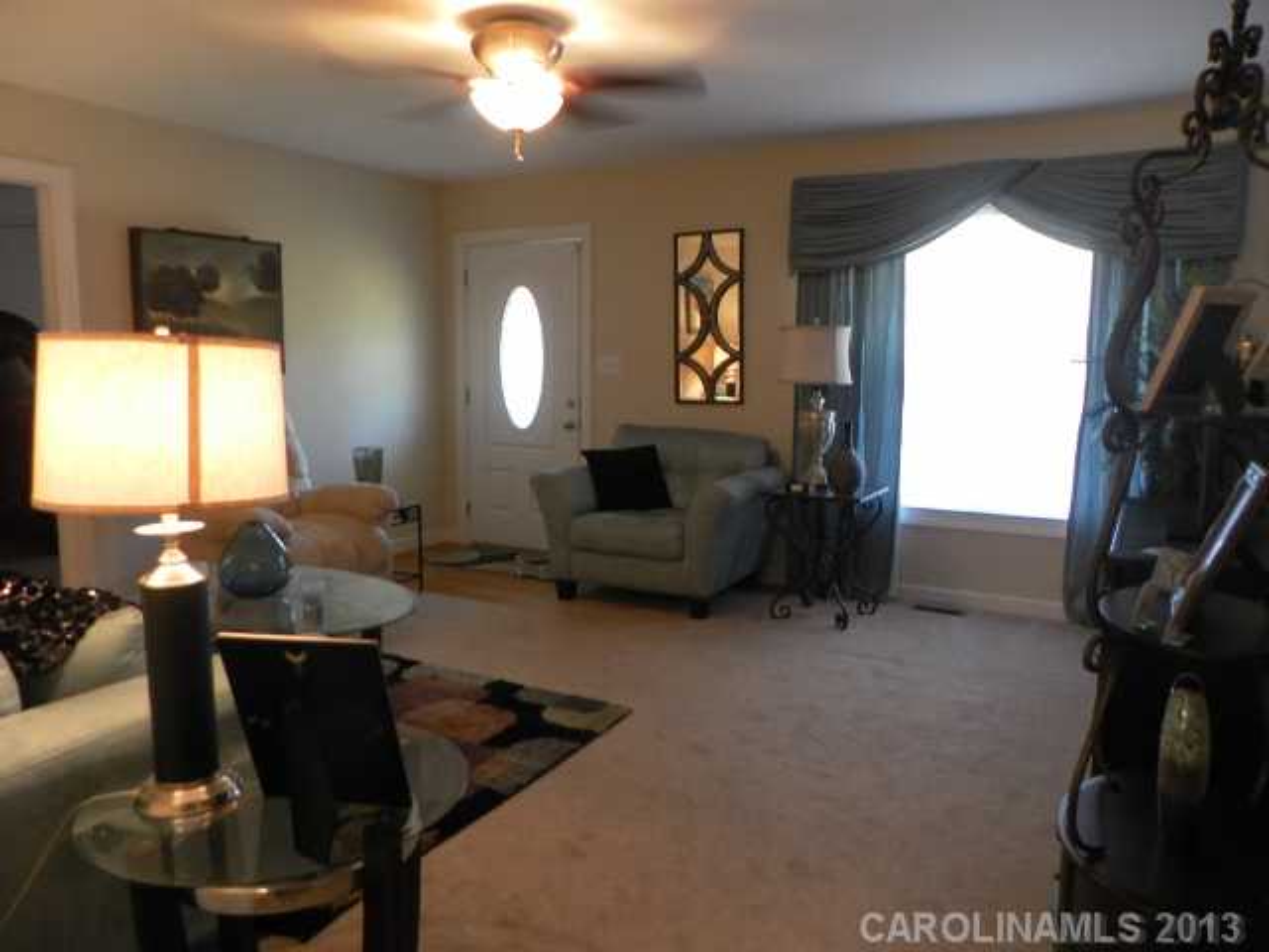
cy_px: 476
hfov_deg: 67.3
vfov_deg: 53.1
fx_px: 953
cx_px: 634
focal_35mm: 26
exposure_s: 1/15
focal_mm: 4.6
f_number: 2.8
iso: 200
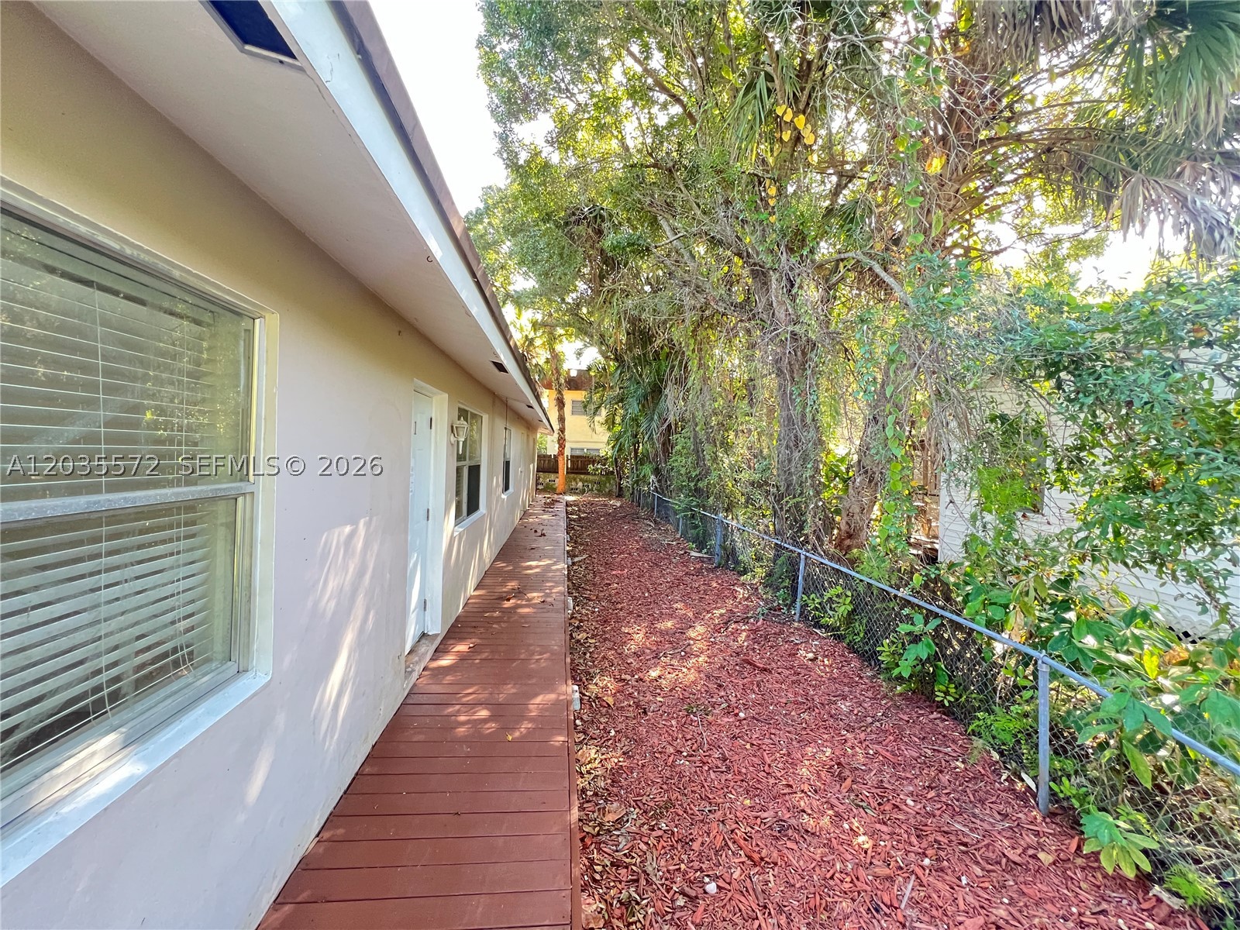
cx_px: 620
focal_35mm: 13
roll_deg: -2.0
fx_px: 466
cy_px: 465
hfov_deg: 106.2
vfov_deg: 89.9
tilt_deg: -0.1
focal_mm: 1.57
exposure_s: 1/91
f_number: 1.8
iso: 250
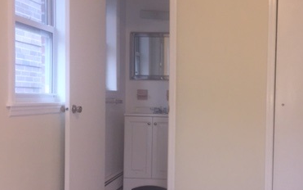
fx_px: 438
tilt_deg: -2.8
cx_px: 228
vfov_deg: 24.4
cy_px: 115
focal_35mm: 53
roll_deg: +1.3
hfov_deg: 37.2
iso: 64
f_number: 2.2
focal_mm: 4.15
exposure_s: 1/30
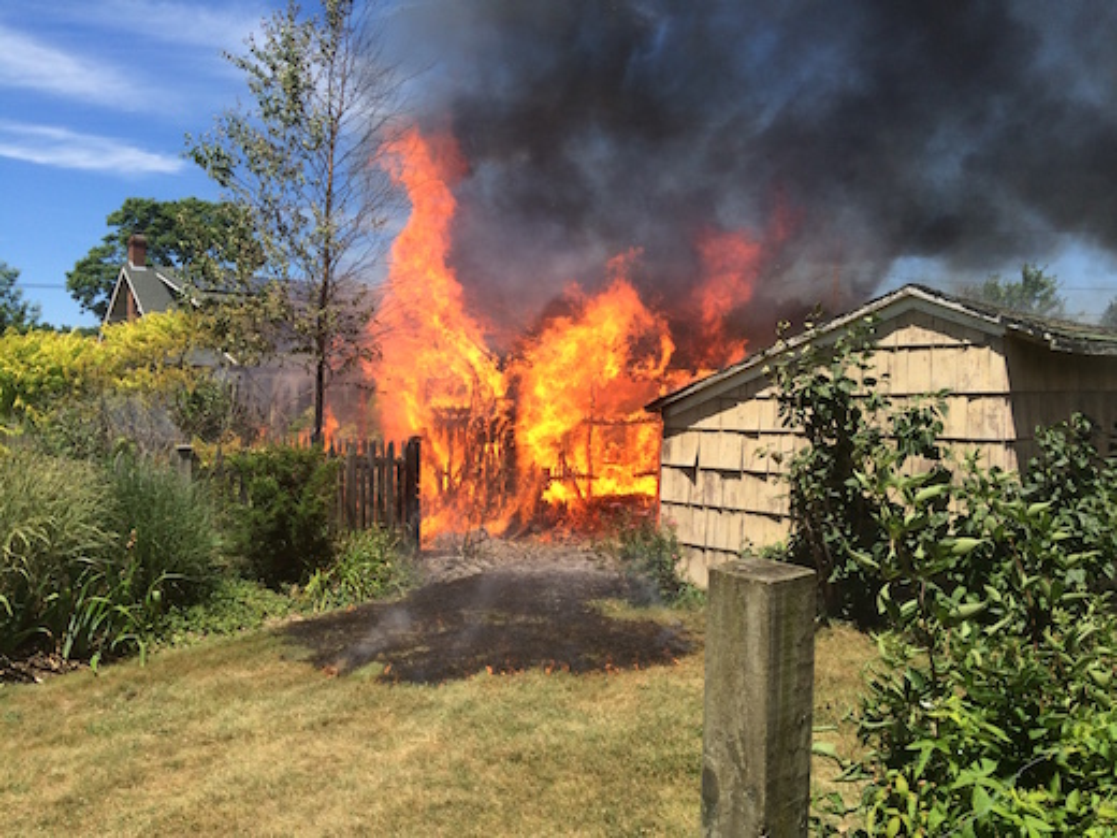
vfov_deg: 48.2
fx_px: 936
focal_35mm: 29
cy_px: 419
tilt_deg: -1.0
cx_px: 558
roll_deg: +0.5
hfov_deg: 61.7
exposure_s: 1/1580
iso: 32
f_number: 2.2
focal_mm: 4.15
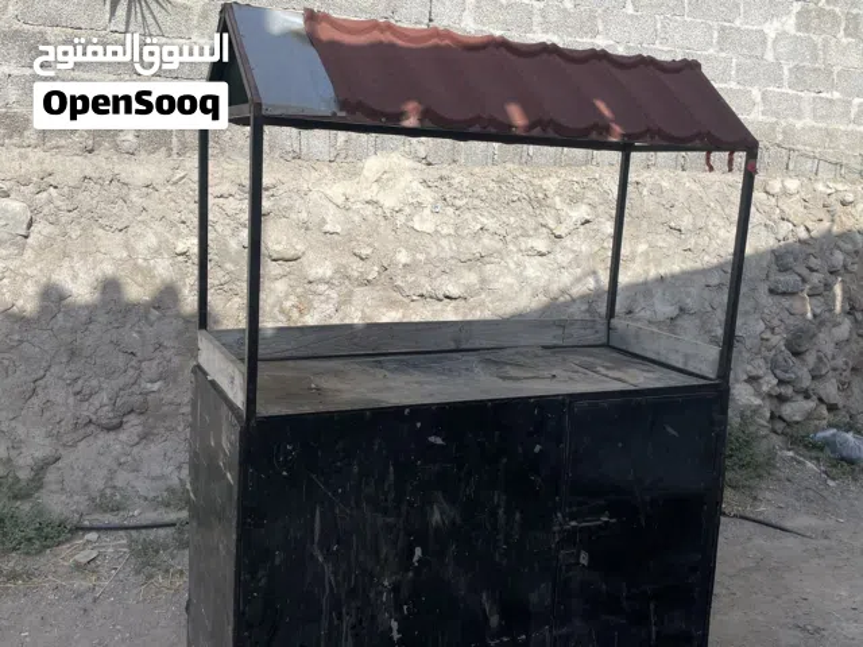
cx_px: 432
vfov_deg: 53.1
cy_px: 324
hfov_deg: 67.3
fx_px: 648
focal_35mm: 26
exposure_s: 1/2817
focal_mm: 4.2
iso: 32
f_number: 1.6
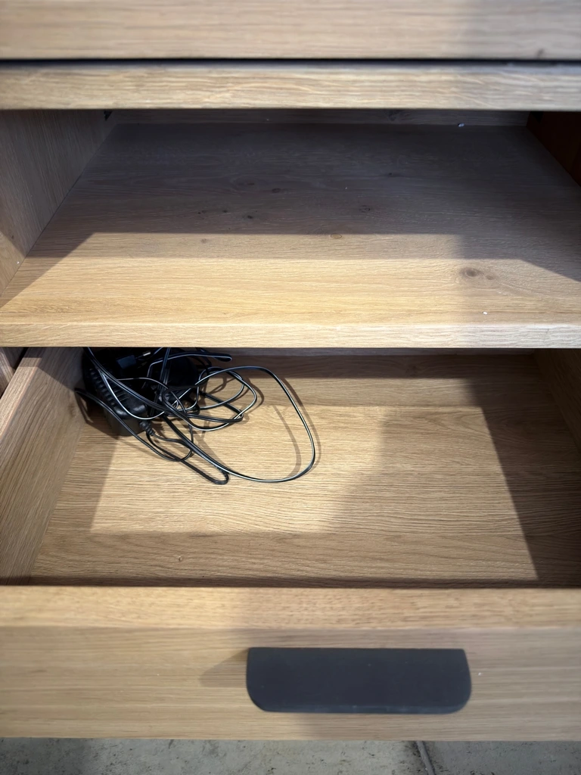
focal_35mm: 24
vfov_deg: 71.6
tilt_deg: -43.2
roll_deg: +0.2
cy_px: 388
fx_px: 537
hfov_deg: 56.8
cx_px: 290
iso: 320
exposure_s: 1/33
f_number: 1.8
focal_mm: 6.8
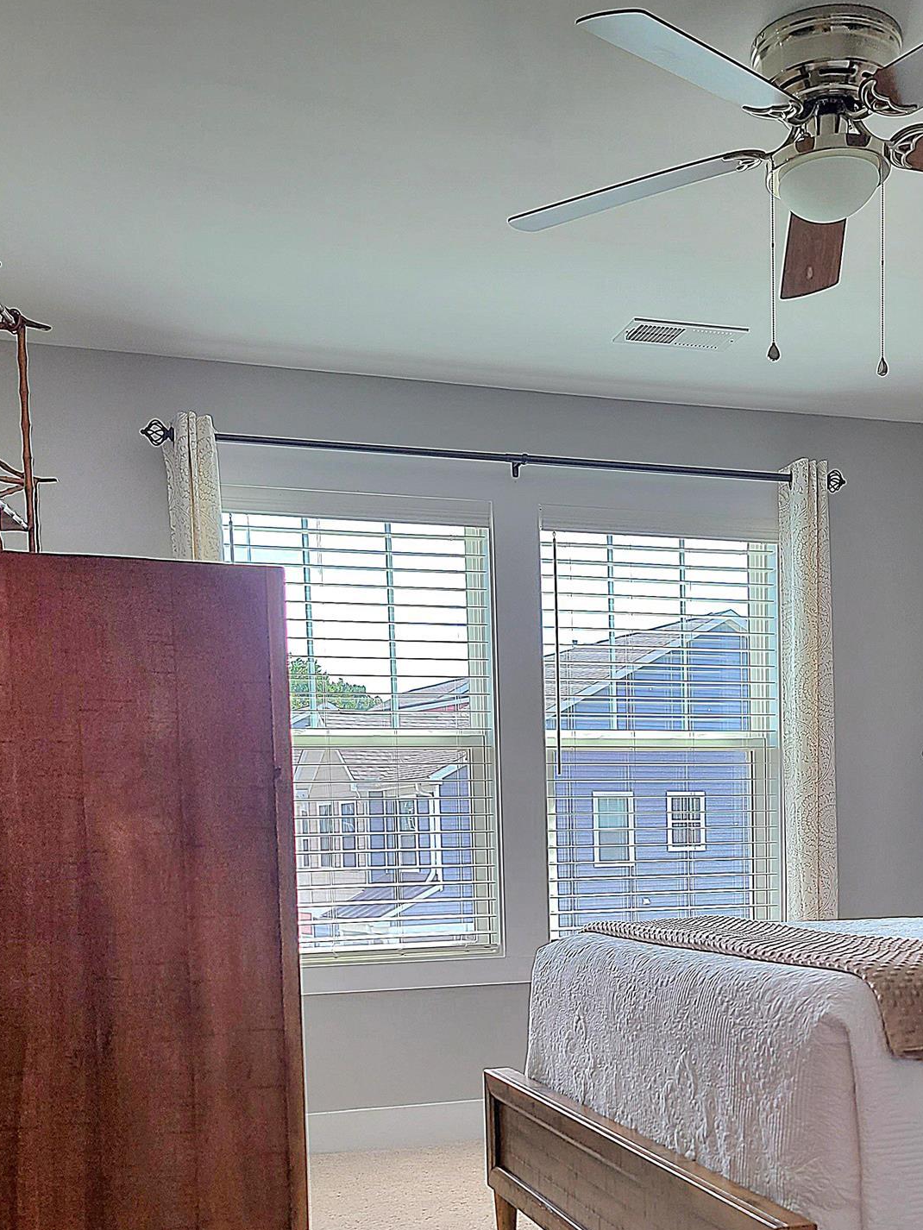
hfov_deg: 34.1
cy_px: 959
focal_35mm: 42
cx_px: 601
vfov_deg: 43.0
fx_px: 1493
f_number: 1.8
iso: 40
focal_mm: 5.4
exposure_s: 1/120
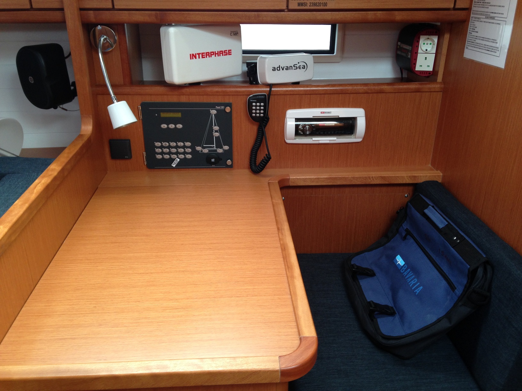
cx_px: 261
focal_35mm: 33
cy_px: 196
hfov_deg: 55.4
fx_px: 498
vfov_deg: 42.9
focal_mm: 4.12
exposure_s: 1/20
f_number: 2.4
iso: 64
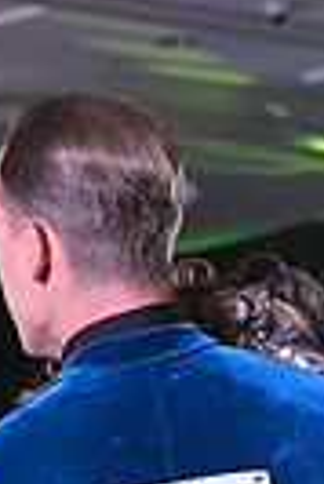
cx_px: 300
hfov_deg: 4.1
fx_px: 4564
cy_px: 968
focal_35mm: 339
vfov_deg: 5.9
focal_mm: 78
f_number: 5.6
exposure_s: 1/400
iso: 6400
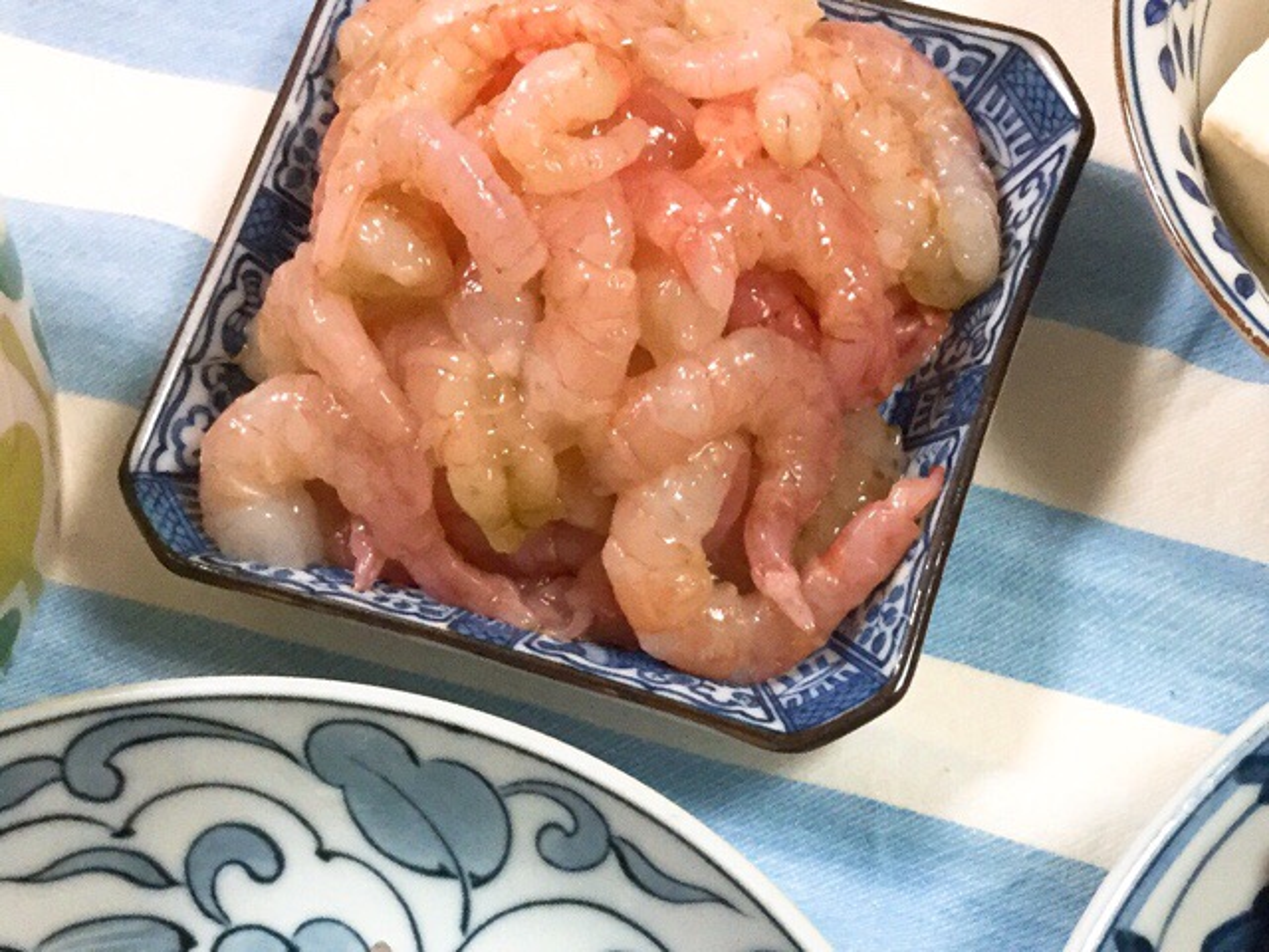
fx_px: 1136
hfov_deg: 58.4
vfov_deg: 45.4
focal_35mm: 31
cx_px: 634
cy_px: 476
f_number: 2.4
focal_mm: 3.3
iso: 100
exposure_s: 1/30
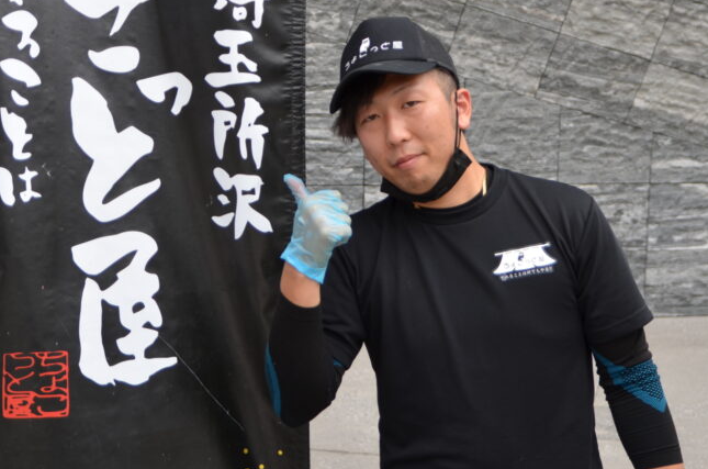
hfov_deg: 30.1
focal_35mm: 67
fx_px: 1315
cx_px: 360
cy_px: 90
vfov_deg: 20.0
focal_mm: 24
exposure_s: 1/400
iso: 100
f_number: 3
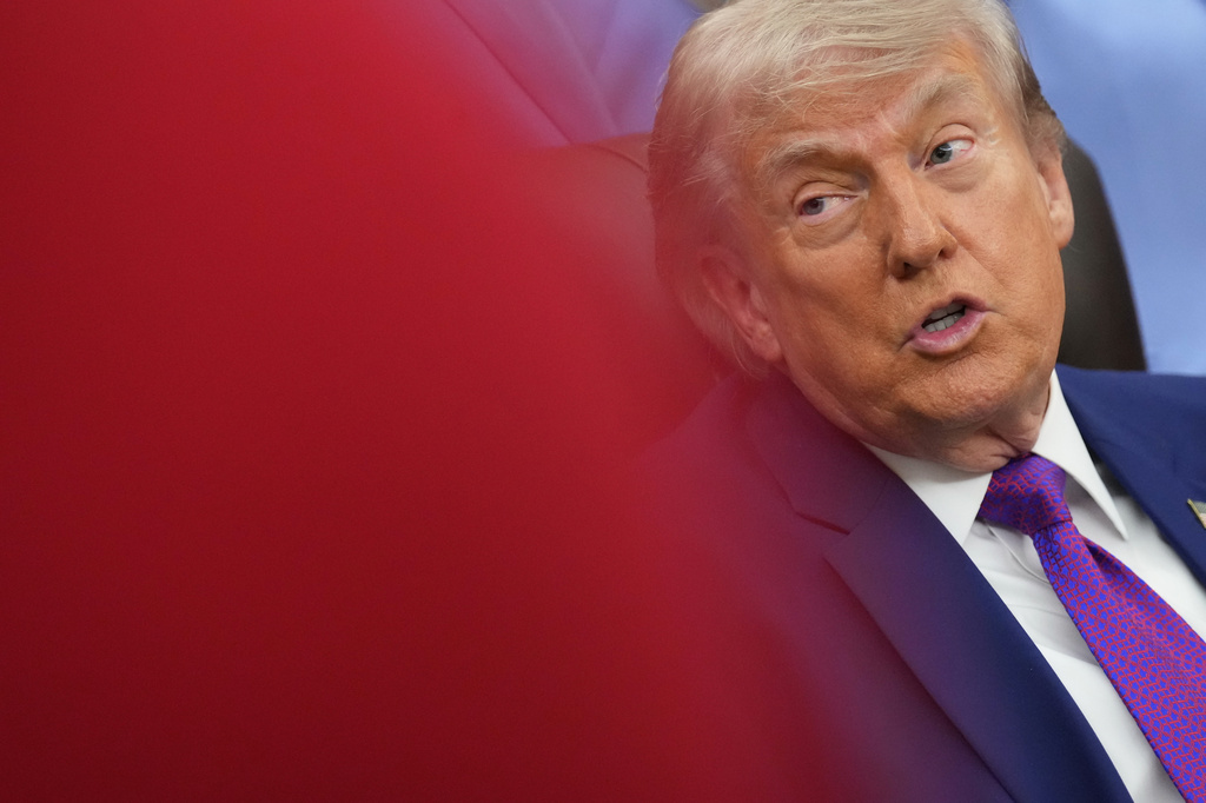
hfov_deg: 8.7
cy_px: 402
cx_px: 603
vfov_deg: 5.8
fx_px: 7970
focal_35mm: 238
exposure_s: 1/320
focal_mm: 159
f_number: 2.8
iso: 5000
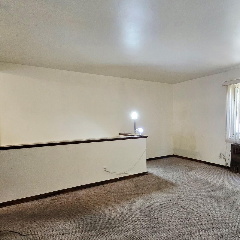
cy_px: 133
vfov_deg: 71.9
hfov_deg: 71.1
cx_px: 148
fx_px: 165
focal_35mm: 21
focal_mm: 2.2
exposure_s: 1/60.2
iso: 320
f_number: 2.2
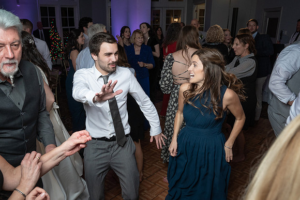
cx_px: 131
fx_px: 269
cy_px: 107
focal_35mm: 32
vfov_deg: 40.8
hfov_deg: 58.1
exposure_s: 1/200
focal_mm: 28
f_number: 5.6
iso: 2000
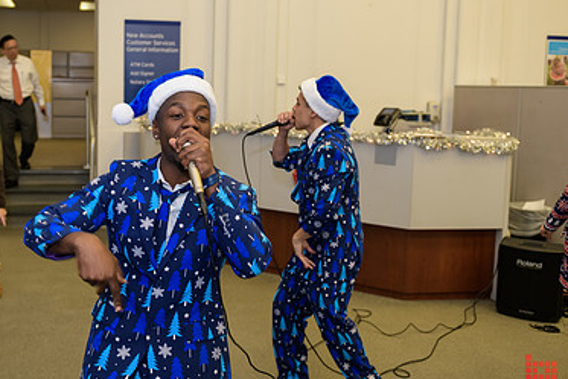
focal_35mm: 42
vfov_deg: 31.8
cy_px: 139
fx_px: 663
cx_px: 192
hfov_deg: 45.7
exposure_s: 1/125
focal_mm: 27
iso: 400
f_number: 3.2
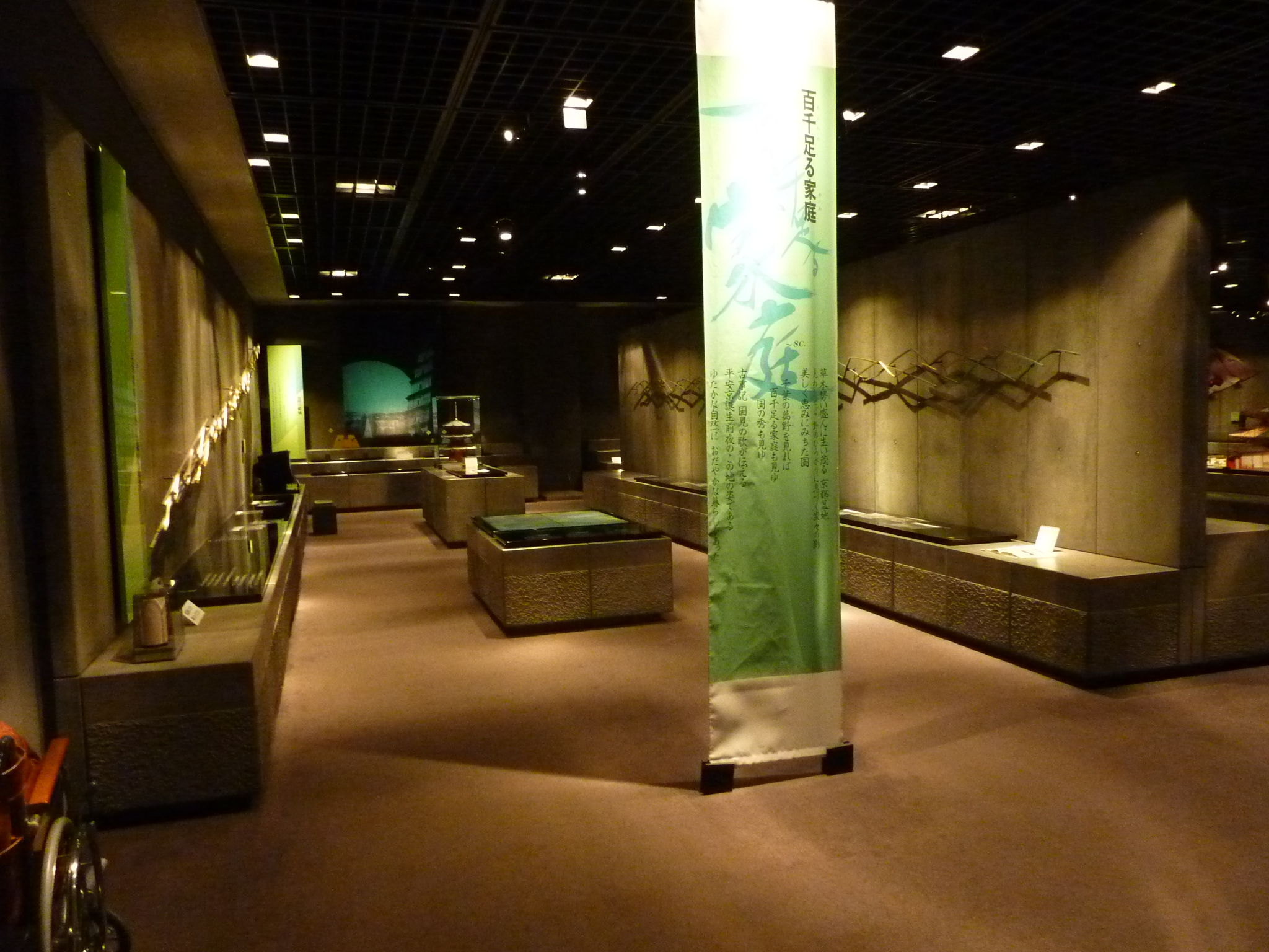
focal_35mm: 25
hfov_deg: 69.4
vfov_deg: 54.9
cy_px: 476
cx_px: 634
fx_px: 916
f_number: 3.3
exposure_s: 1/13
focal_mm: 4.1
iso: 800
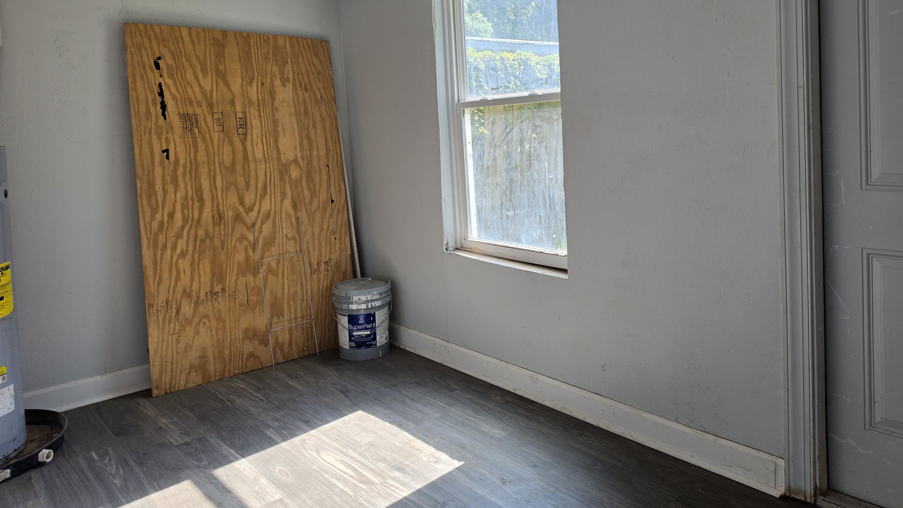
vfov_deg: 43.6
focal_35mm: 26
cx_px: 468
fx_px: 622
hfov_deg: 71.9
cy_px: 163
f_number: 1.4
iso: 32
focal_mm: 6.5
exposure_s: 1/359
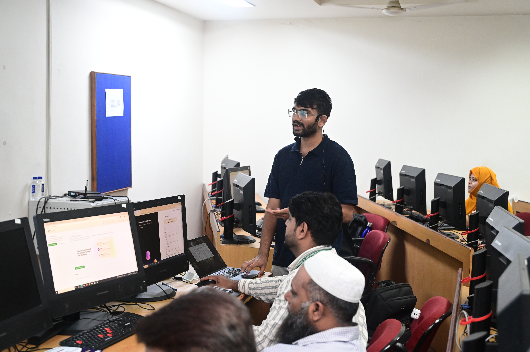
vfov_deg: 29.2
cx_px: 265
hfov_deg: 42.8
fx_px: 677
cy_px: 176
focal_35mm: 46
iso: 4000
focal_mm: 46
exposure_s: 1/125
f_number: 4
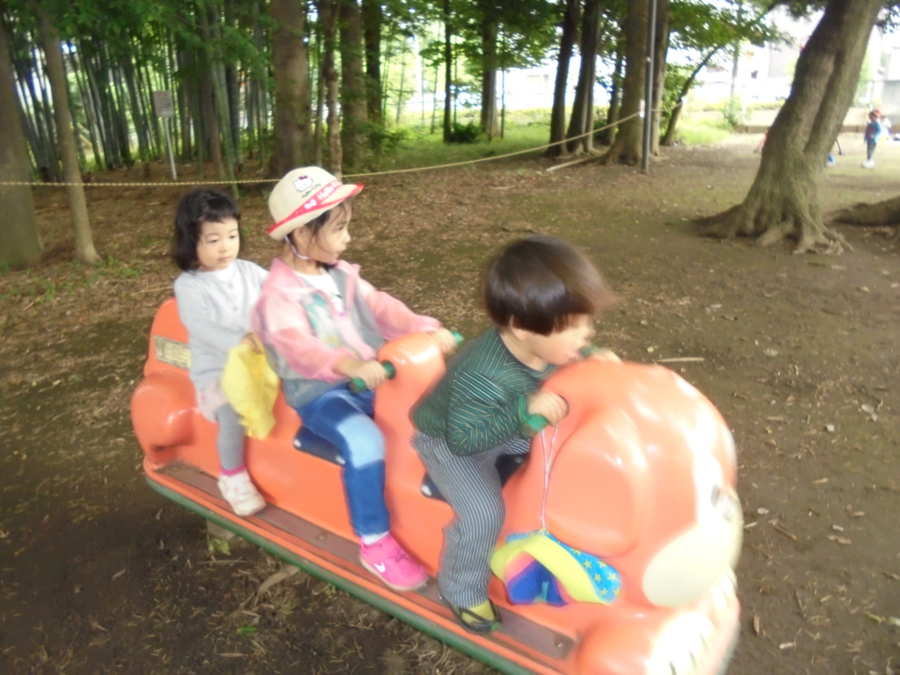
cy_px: 338
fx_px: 676
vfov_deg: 53.1
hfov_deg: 67.3
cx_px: 450
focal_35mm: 26
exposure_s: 1/30
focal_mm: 4.6
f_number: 3.5
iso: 400
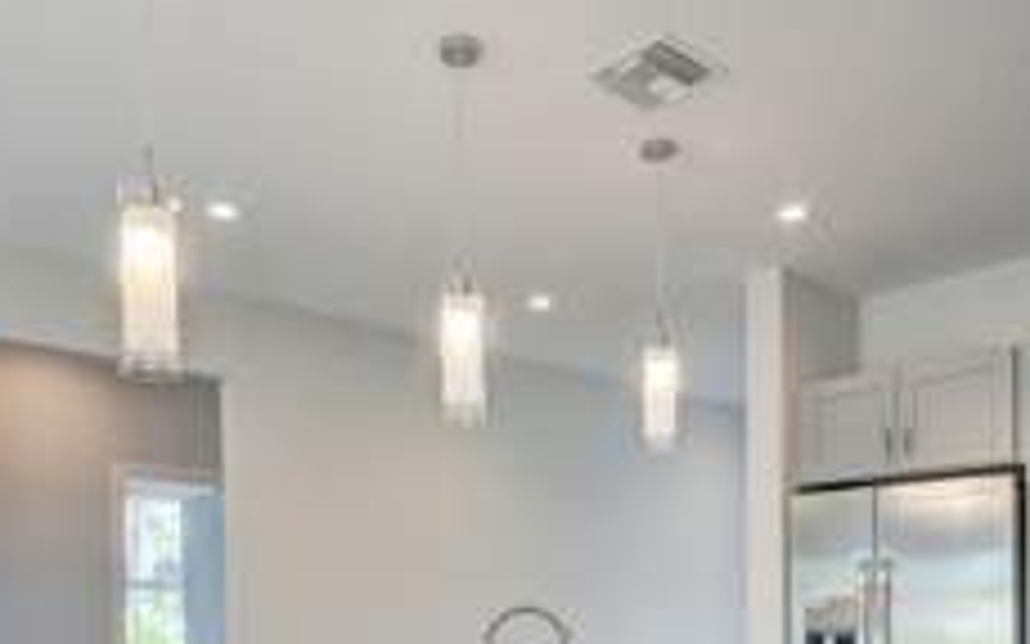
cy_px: 603
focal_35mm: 32
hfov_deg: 59.7
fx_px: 898
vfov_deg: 36.4
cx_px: 513
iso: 640
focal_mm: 10
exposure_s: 1/25
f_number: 8
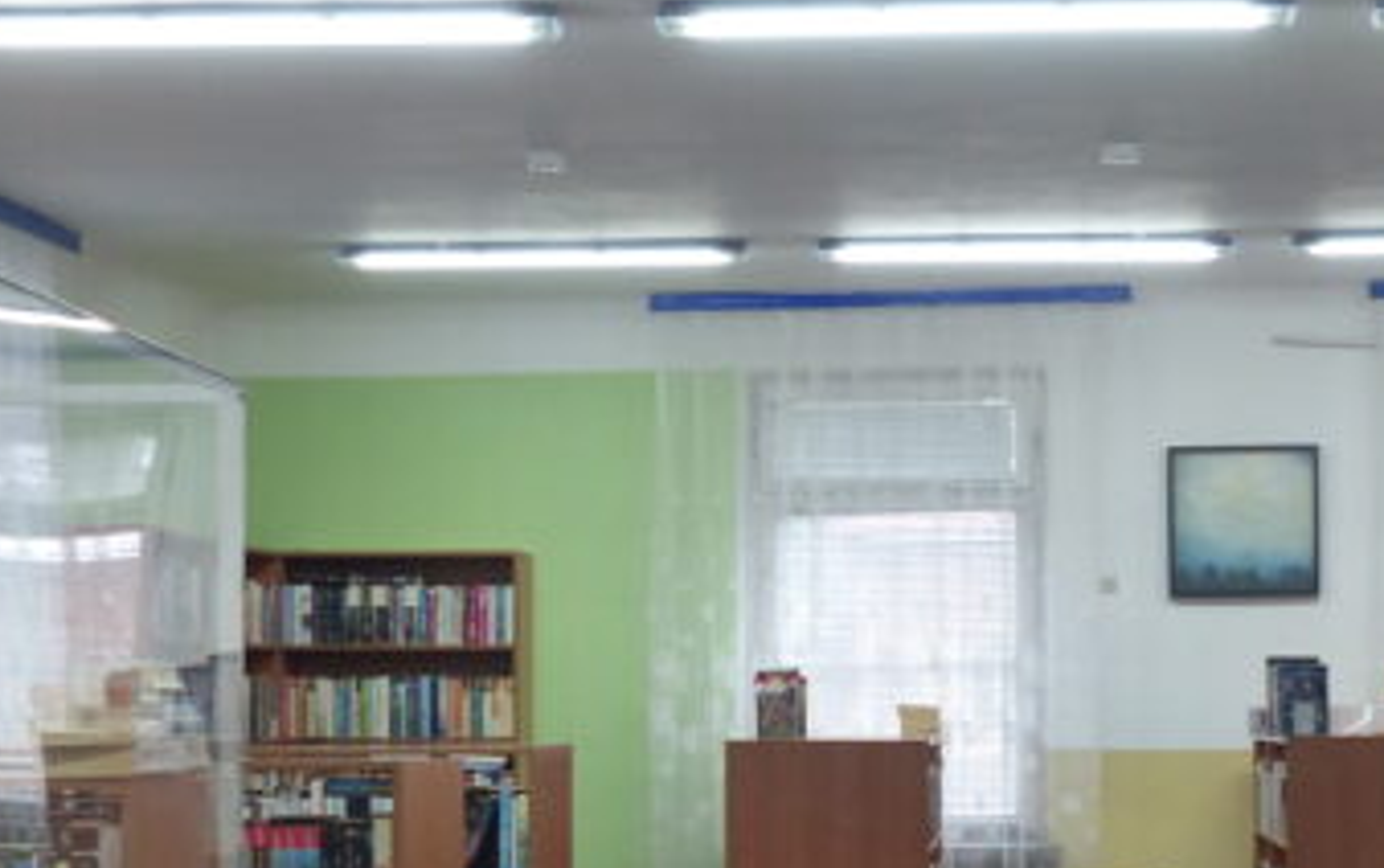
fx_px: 3360
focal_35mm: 89
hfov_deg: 23.2
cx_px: 852
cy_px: 753
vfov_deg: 14.6
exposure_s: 1/60
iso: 320
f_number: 2.8
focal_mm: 6.6
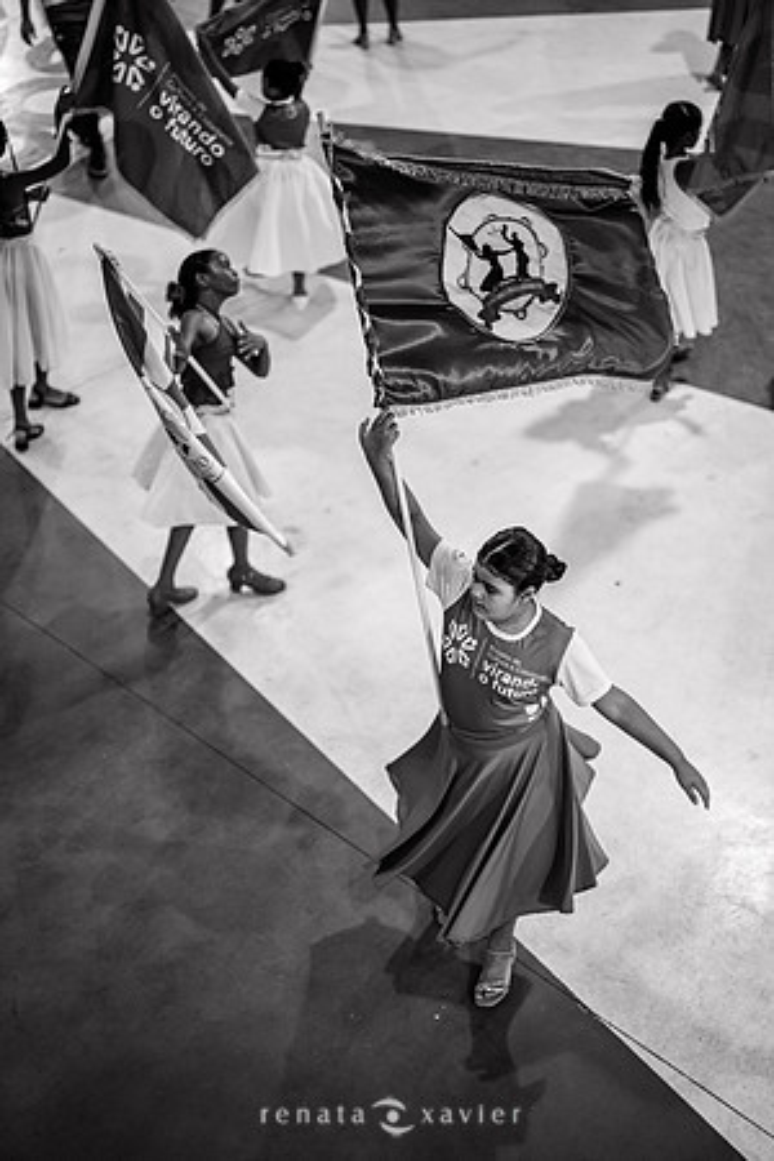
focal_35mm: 50
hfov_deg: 27.0
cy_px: 580
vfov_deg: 39.6
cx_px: 387
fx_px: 1612
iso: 800
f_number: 1.2
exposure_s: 1/500
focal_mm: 50
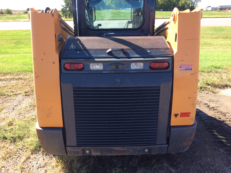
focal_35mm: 32
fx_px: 213
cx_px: 116
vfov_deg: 44.1
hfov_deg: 56.9
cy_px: 86
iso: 32
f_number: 2.4
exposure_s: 1/374
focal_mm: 3.3
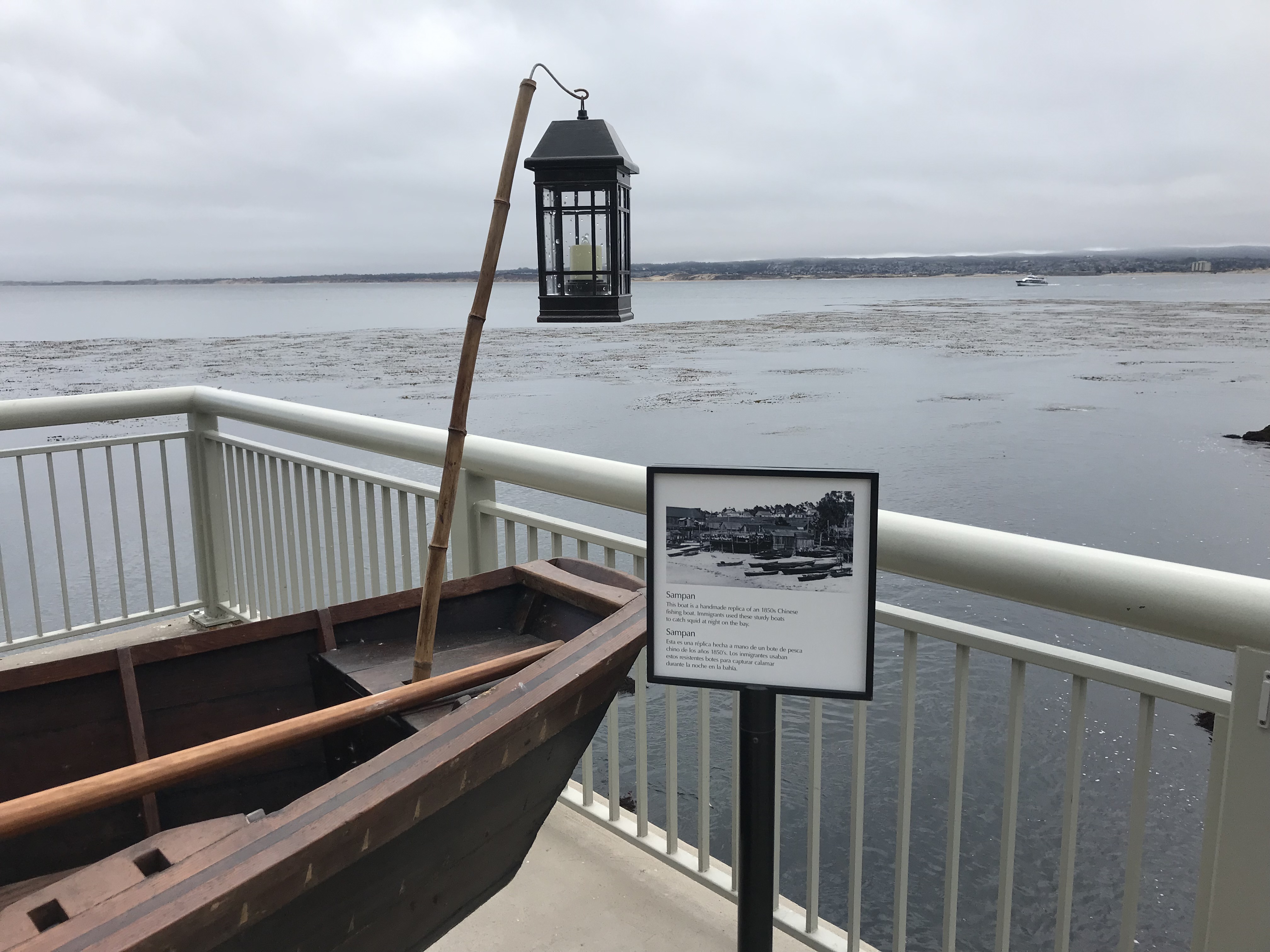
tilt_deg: -9.8
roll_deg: +0.5
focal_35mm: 28
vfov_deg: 49.7
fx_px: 1027
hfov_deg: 63.4
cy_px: 476
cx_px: 635
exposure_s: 1/2660
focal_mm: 3.99
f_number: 1.8
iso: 20
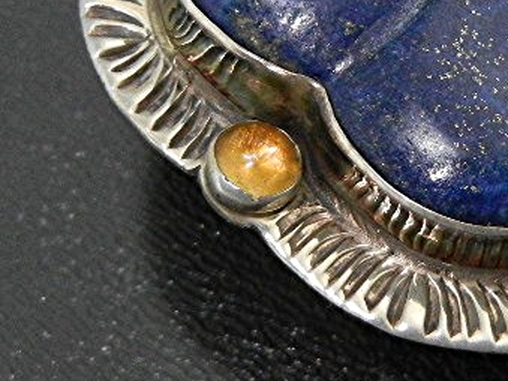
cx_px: 456
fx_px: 2303
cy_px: 66
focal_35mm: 157
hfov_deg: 12.5
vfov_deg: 9.4
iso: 800
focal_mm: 9.3
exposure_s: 1/30
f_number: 7.8
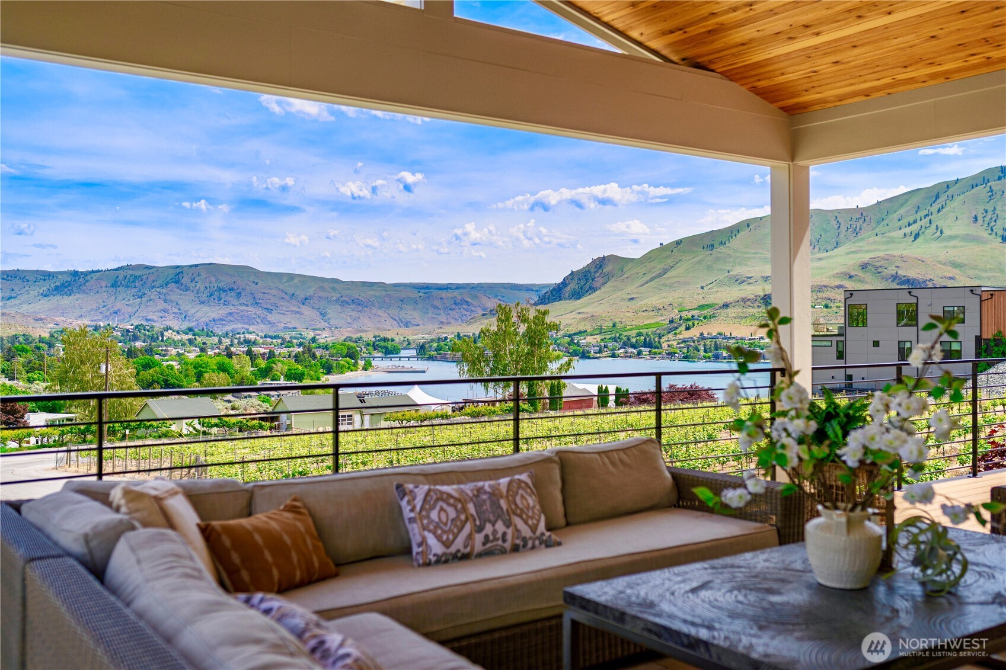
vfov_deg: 37.8
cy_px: 335
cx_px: 503
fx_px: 978
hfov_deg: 54.4
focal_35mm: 35
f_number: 2.8
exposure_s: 1/2500
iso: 100
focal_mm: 35
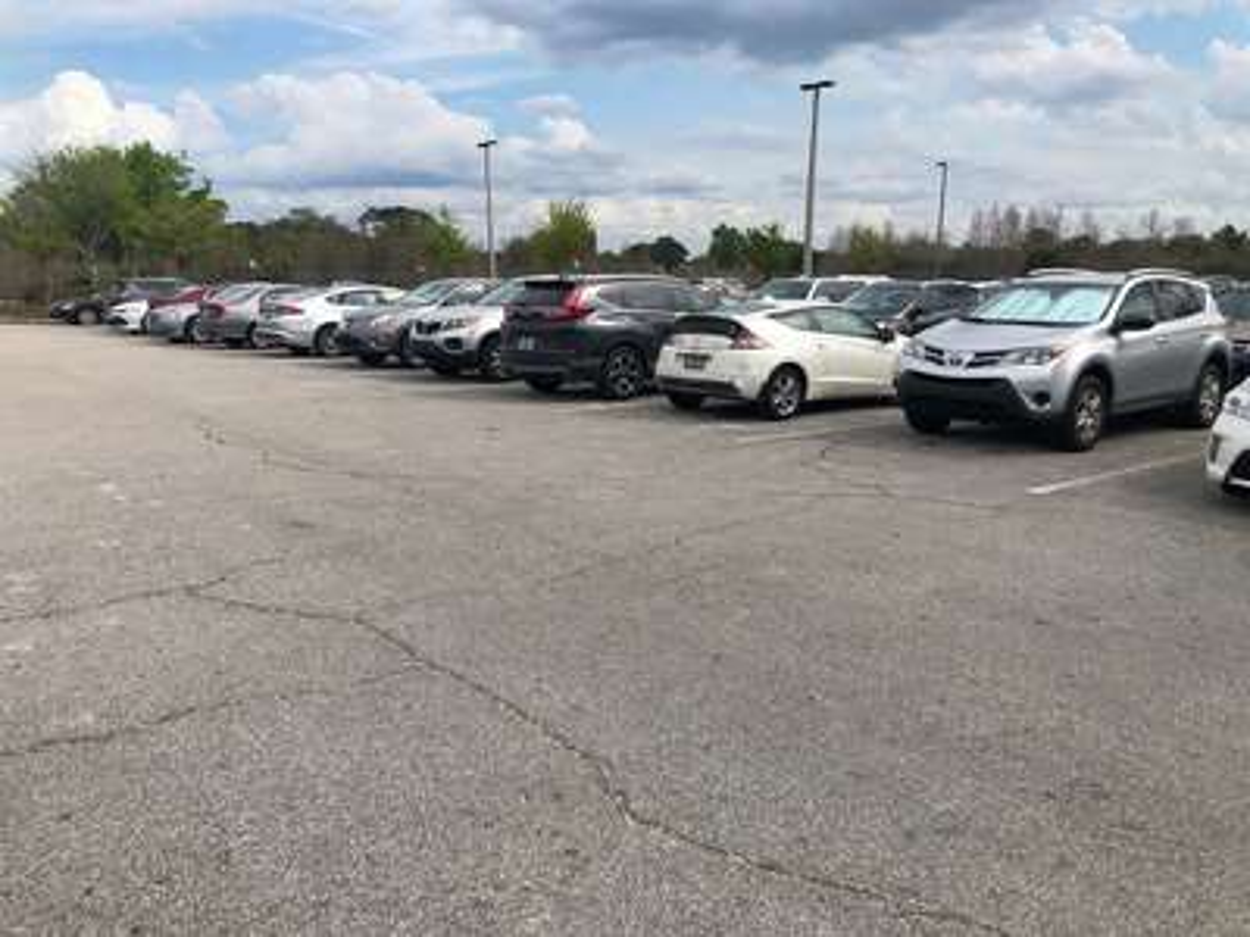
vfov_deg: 49.7
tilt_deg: -9.3
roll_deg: +0.5
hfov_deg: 63.4
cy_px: 468
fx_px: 1011
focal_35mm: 28
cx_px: 625
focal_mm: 4
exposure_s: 1/2525
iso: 20
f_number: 1.8
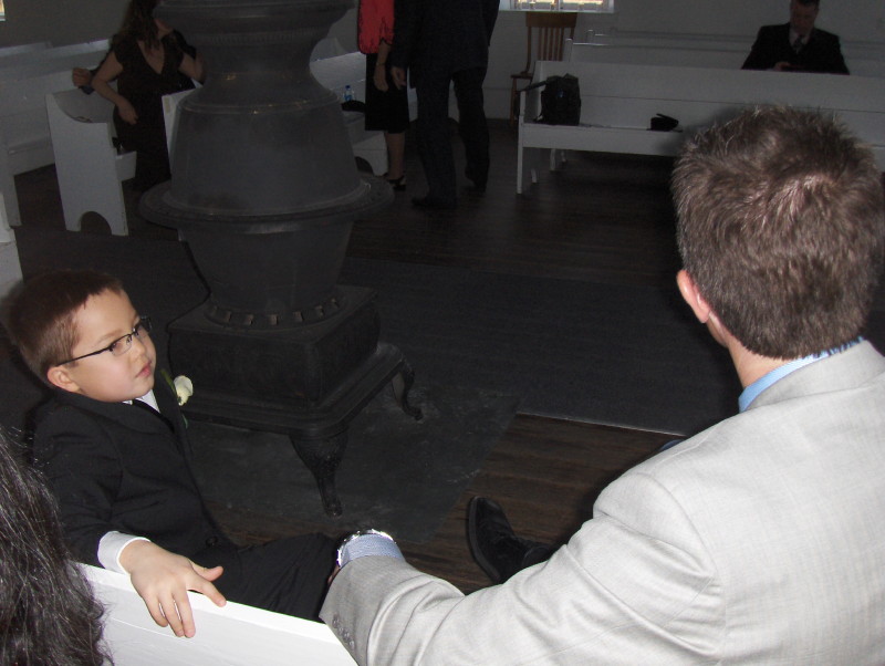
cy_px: 333
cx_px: 442
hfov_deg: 45.7
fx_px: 1049
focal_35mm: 41
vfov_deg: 35.2
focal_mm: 6.5
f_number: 3.5
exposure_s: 1/60
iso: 100
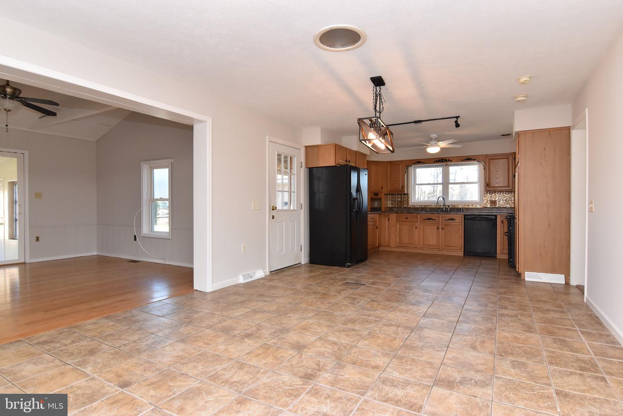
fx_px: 312
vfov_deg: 67.5
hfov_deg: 90.0
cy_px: 208
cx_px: 312
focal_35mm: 18
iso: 800
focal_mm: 12
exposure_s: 1/60
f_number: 7.1
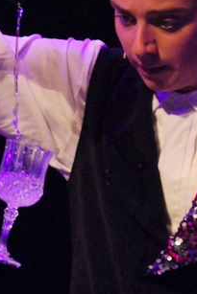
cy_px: 154
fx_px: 5772
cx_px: 98
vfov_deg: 2.9
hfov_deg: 2.0
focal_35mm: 704
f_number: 2.8
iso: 1600
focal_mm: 200
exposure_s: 1/320
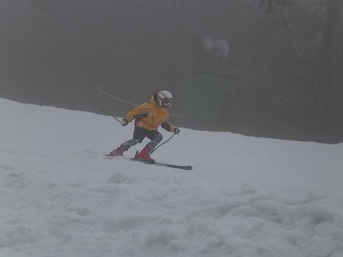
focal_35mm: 114
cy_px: 128
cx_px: 172
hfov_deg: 17.3
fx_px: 1130
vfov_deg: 13.0
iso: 200
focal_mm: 18.9
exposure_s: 1/250
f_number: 5.9
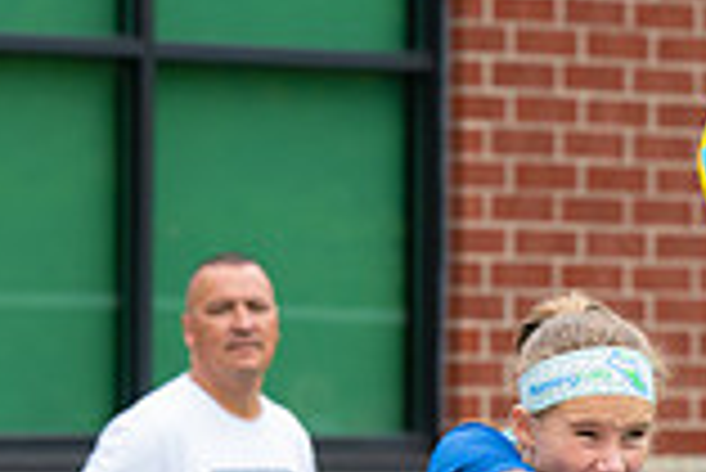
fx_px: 8421
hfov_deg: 4.8
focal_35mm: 429
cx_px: 405
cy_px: 847
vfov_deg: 3.2
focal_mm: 116
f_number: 4.5
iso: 640
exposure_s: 1/1250
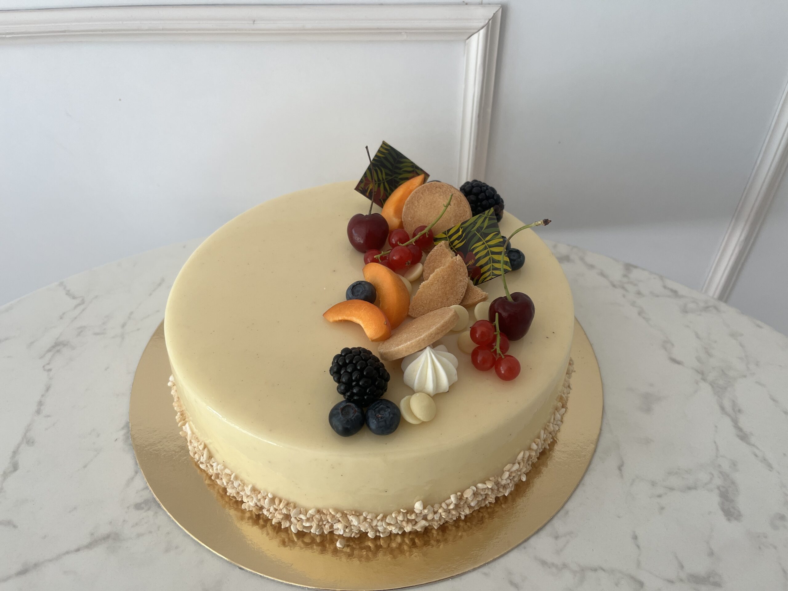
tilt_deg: -42.3
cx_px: 394
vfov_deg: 53.1
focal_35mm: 26
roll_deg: +1.5
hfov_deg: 67.3
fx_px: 592
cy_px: 296
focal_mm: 5.1
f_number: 1.6
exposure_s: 1/100
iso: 80
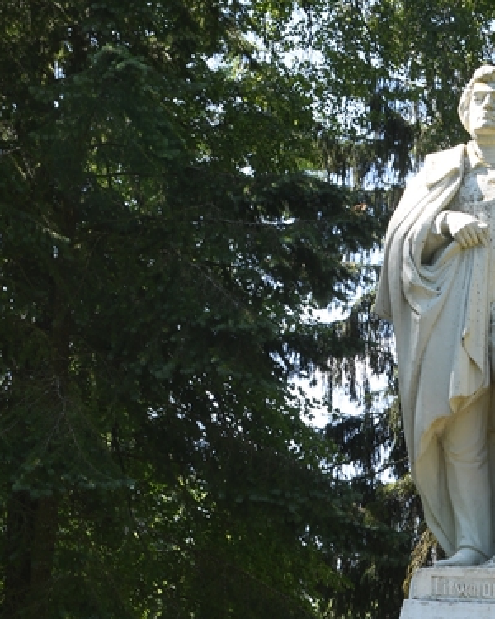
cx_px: 463
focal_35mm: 115
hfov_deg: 13.3
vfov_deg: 16.0
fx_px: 2106
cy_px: 751
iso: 100
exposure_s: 1/50
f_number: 8
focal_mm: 31
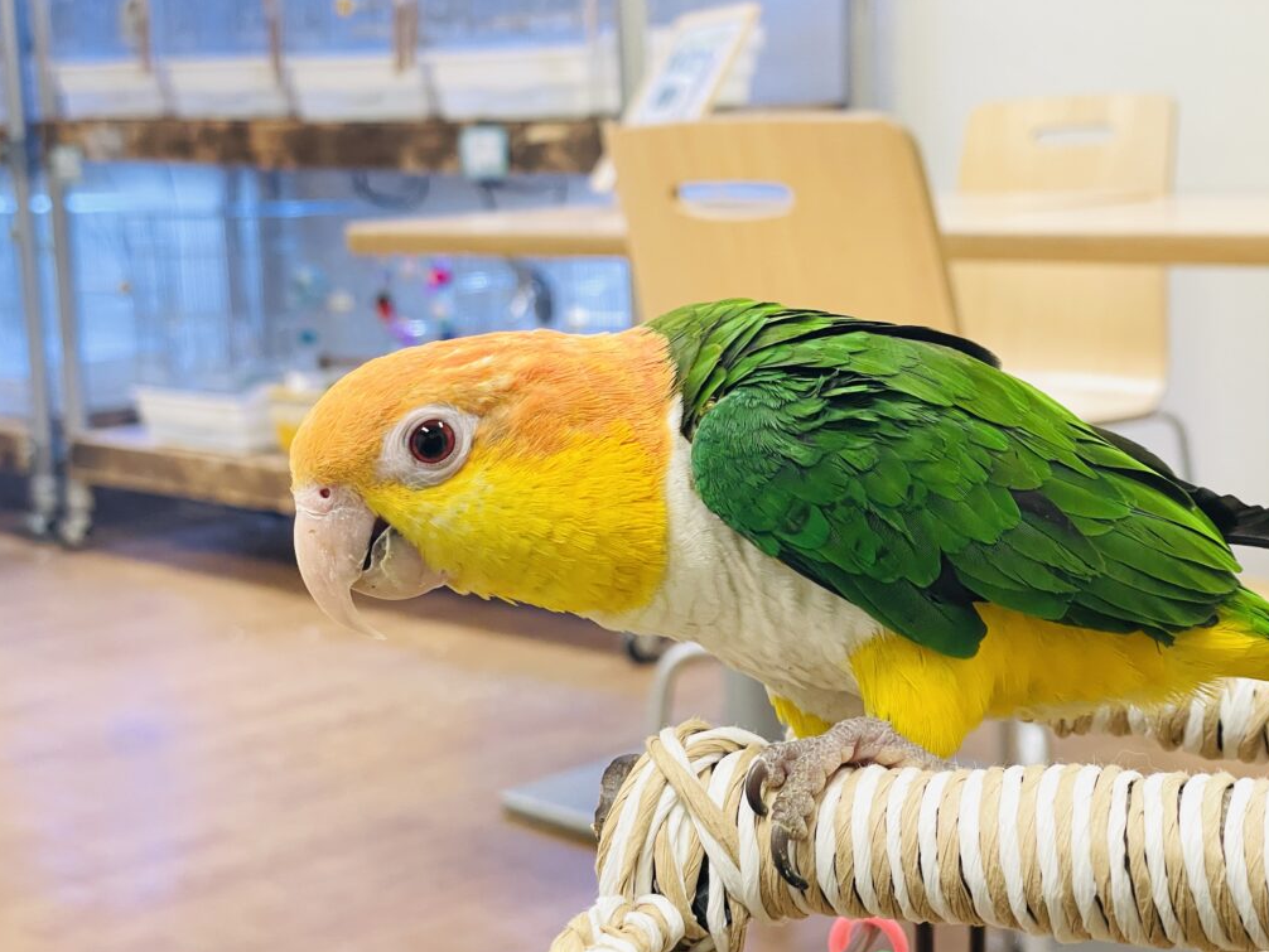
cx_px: 690
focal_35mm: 62
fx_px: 2273
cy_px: 562
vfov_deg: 23.6
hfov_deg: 31.2
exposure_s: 1/99
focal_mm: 6
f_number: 2
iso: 160
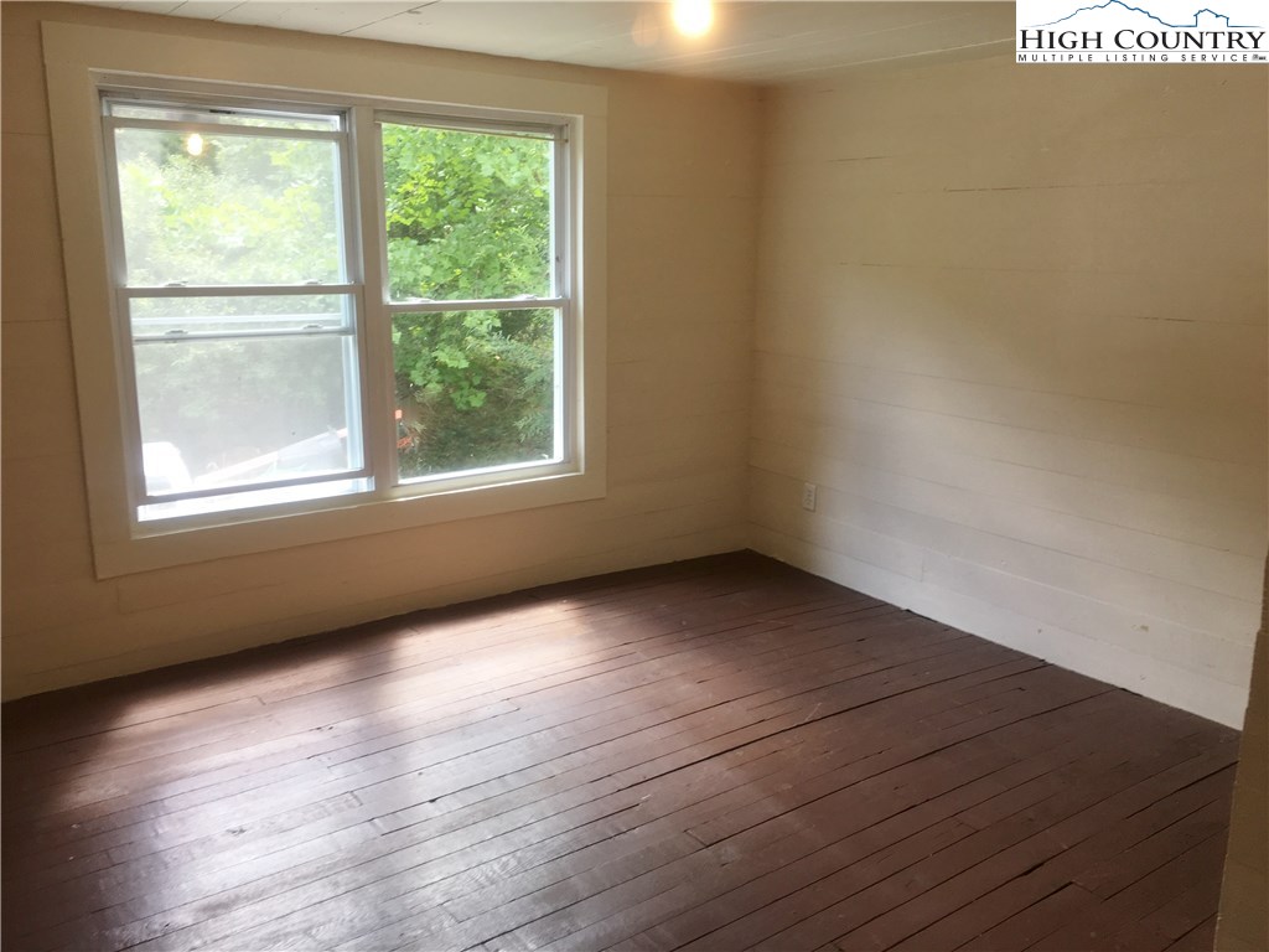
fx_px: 1063
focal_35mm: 29
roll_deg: -0.7
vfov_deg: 48.2
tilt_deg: -12.6
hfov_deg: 61.7
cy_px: 476
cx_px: 634
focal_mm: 4.15
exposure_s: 1/60
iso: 25
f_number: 2.2
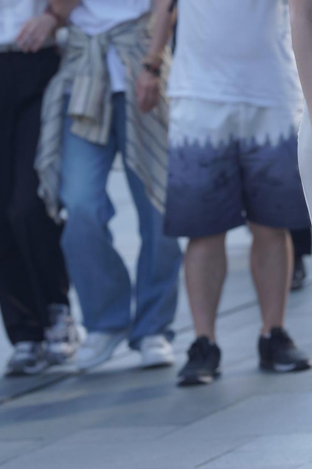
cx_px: 373
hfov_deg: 3.7
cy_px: 121
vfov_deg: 5.6
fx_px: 4824
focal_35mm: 371
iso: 320
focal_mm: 135
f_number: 4
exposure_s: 1/1000
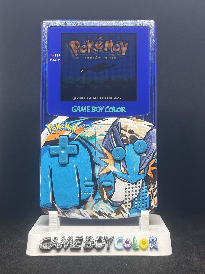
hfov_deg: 28.0
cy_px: 137
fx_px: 411
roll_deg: -0.2
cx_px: 102
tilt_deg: +1.4
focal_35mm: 52
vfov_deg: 36.8
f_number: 1.6
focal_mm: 5.96
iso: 64
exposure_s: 1/60
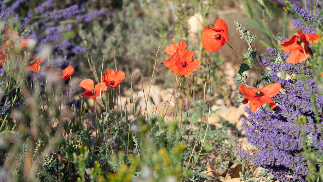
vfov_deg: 4.7
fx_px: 2201
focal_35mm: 257
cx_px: 190
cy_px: 58
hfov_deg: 8.4
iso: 1000
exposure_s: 1/2000
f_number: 9
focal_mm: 200
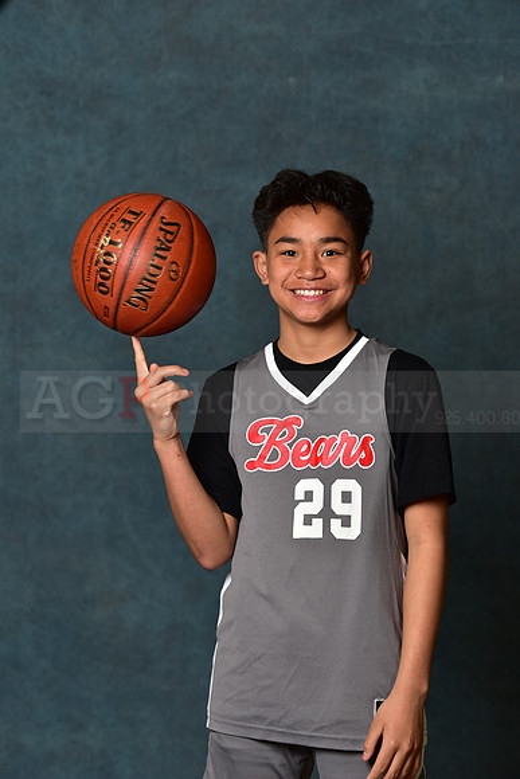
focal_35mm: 130
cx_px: 260
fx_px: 2815
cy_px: 390
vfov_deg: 15.8
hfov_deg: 10.6
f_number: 4.5
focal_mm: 130
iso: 200
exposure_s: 1/160
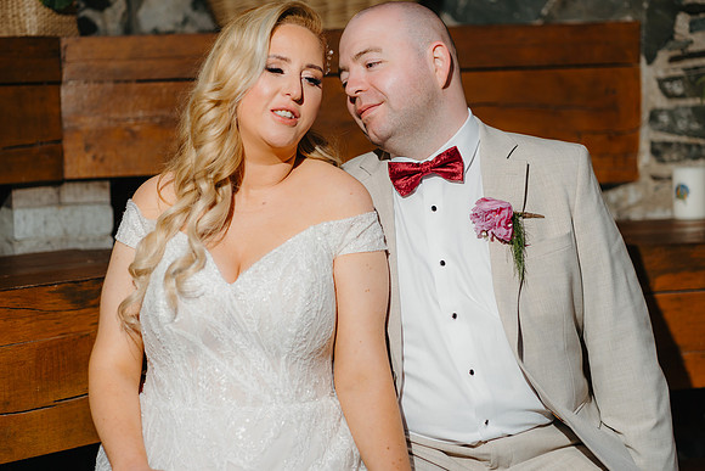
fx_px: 1705
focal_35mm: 87
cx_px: 352
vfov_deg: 15.7
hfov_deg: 23.4
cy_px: 235
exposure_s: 1/200
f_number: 2.5
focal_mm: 85
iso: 100
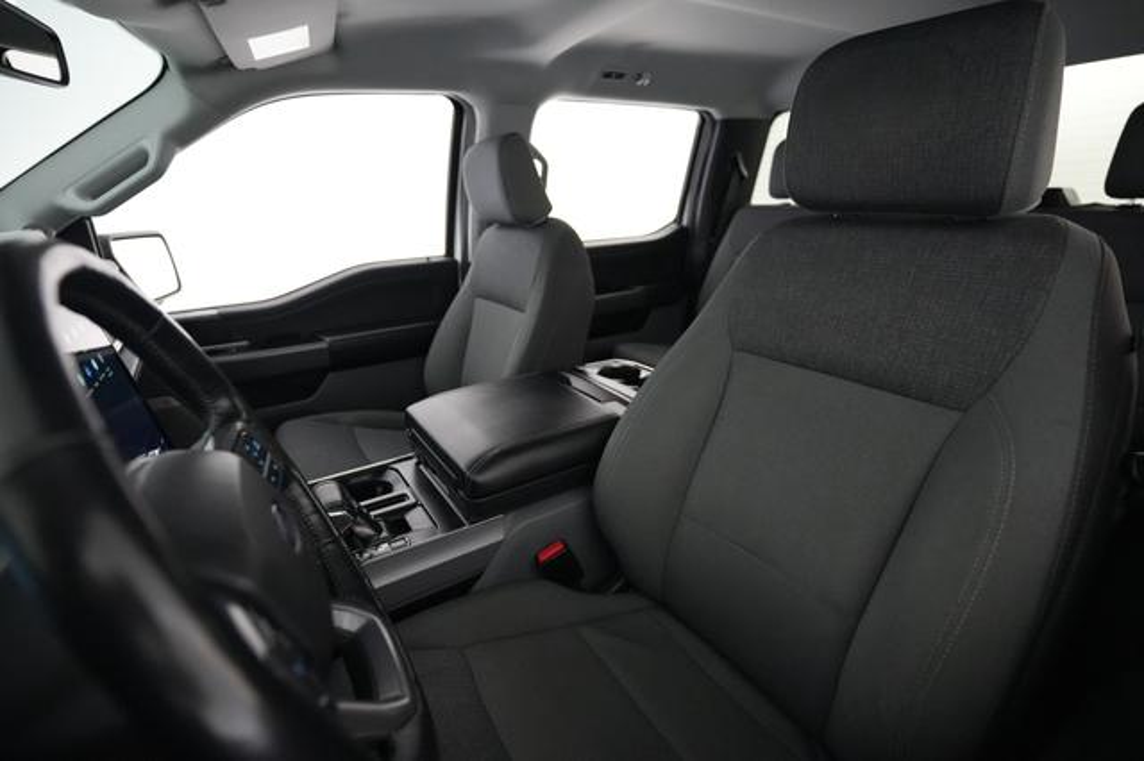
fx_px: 540
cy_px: 380
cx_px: 572
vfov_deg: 70.4
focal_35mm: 17
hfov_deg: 93.3
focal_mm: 17
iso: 12800
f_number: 2.8
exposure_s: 1/160
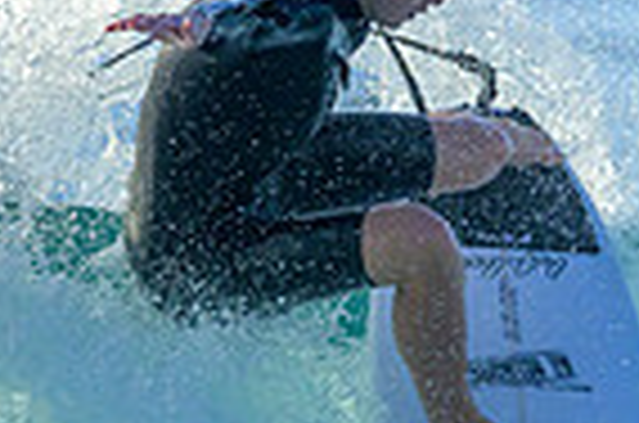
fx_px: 68397
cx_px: 670
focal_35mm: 3862
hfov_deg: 0.5
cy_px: 603
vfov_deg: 0.4
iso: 560
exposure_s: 1/2500
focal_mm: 800
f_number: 6.3
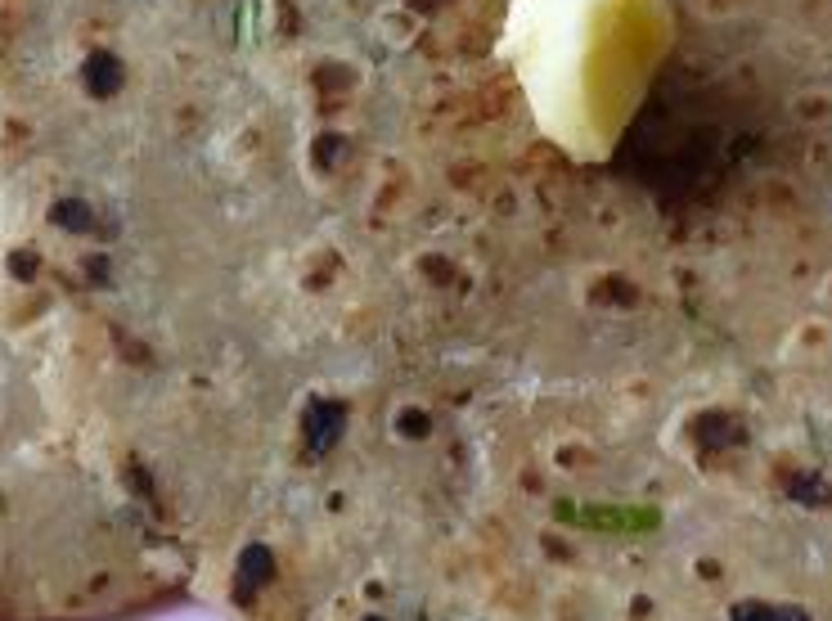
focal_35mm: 65
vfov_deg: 21.3
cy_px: -74
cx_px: 297
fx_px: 1559
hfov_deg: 29.7
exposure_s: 1/60
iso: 250
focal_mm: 4.3
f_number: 3.3
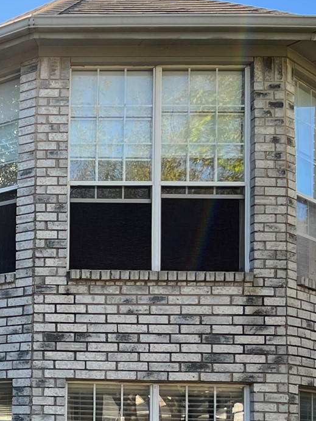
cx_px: -239
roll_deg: -2.0
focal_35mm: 77
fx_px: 937
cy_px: 383
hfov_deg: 16.3
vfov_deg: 24.6
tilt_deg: +3.6
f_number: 1.6
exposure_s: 1/550
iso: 50
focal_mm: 5.1
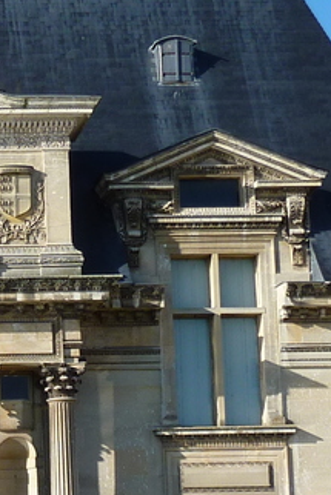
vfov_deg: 16.4
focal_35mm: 124
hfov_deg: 10.6
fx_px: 1708
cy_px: 392
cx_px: -212
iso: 80
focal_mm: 5.3
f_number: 4.5
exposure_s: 1/500
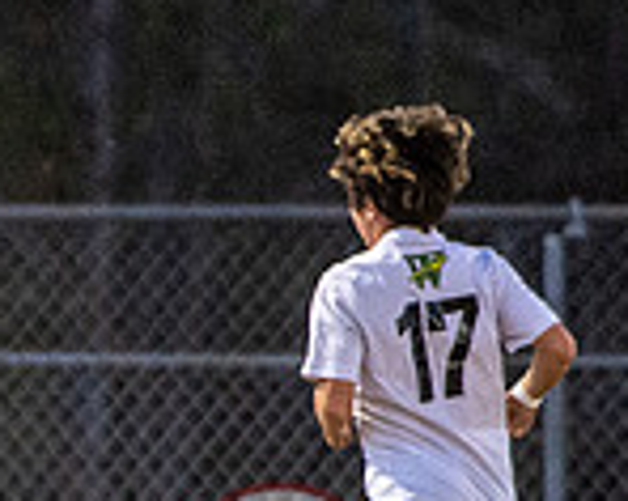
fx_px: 36530
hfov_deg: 1.0
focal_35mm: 1968
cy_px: 537
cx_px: -784
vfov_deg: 0.8
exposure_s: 1/1000
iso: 5000
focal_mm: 400
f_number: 4
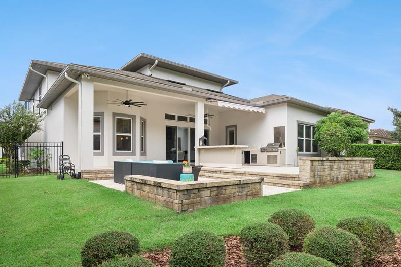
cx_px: 205
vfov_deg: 56.9
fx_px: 245
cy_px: 157
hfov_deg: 78.6
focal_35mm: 22
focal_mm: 17
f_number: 16
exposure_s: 1/30
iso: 100
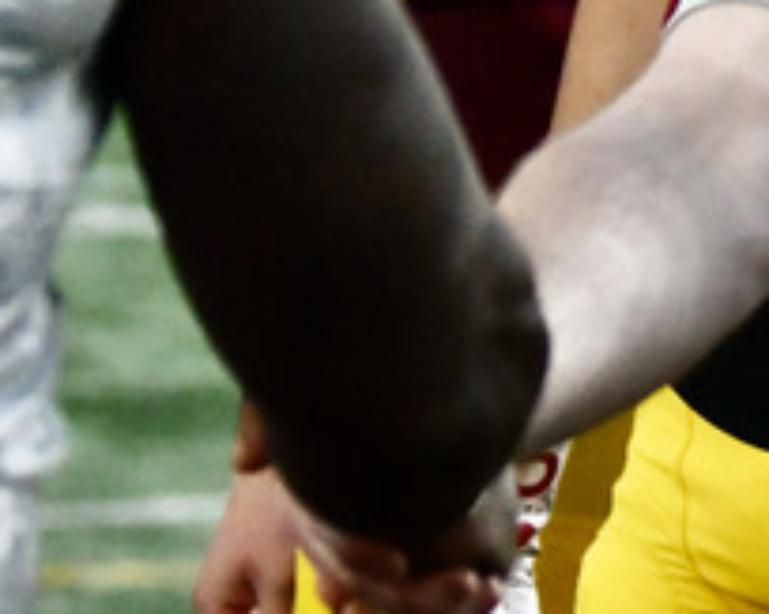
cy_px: -151
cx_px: 1342
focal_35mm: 525
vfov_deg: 2.9
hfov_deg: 3.7
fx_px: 11943
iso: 1250
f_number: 2.8
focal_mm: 70
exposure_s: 1/640
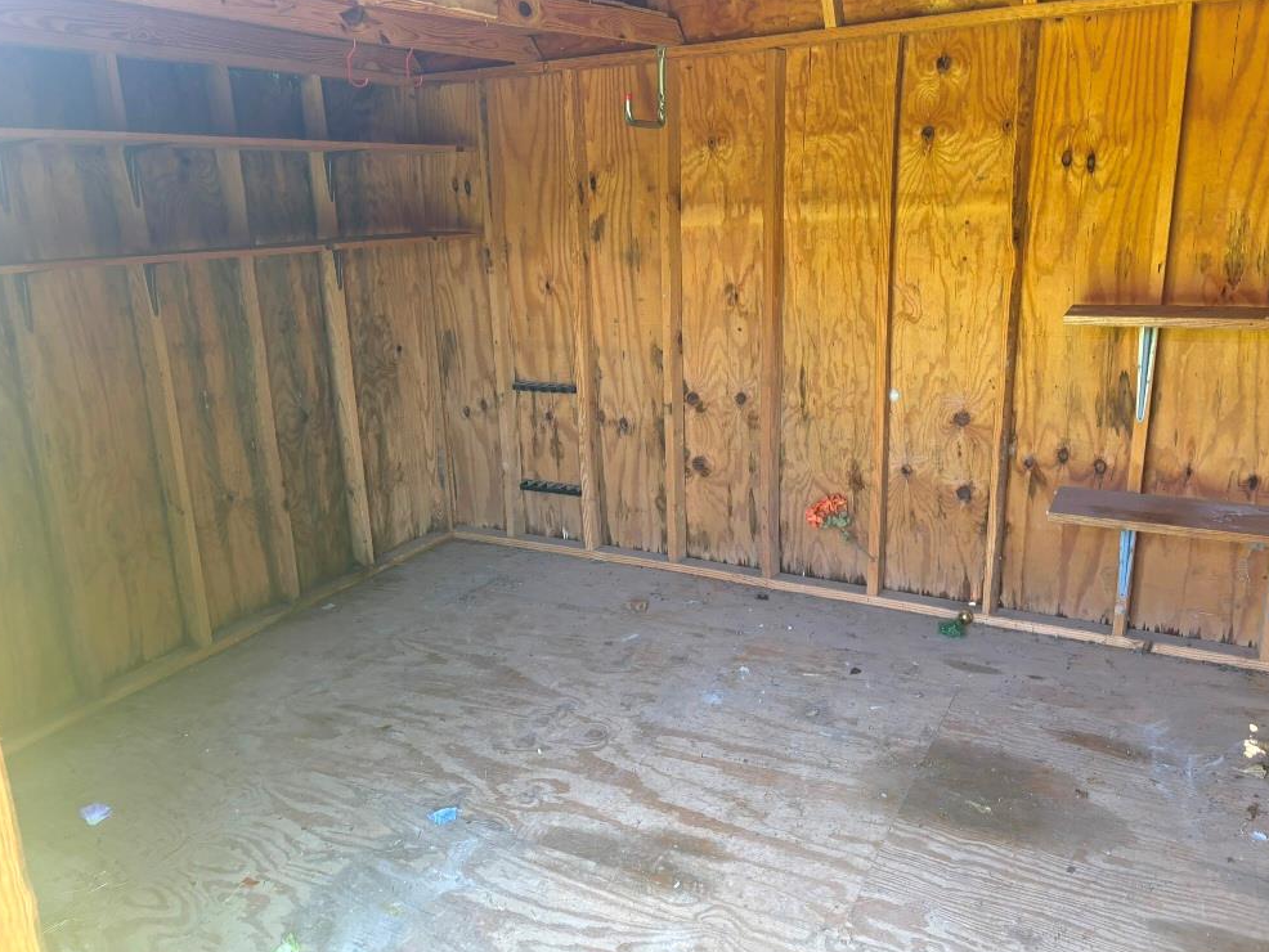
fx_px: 990
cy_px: 470
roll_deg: +2.4
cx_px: 620
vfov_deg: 51.4
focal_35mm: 27
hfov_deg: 65.3
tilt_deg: -17.0
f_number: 1.6
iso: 125
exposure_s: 1/101
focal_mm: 5.96
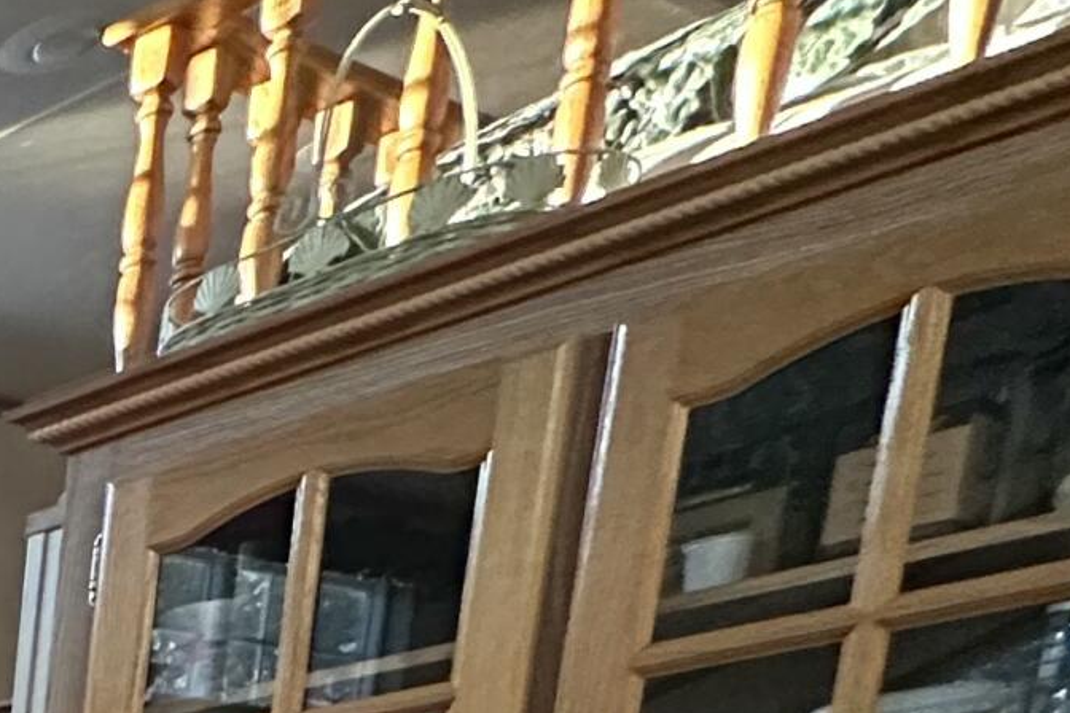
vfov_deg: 14.8
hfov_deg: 18.6
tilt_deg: -13.4
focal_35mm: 65
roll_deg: +2.5
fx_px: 1932
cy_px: 1631
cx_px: -1110
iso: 400
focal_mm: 2.22
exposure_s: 1/84
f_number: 2.2
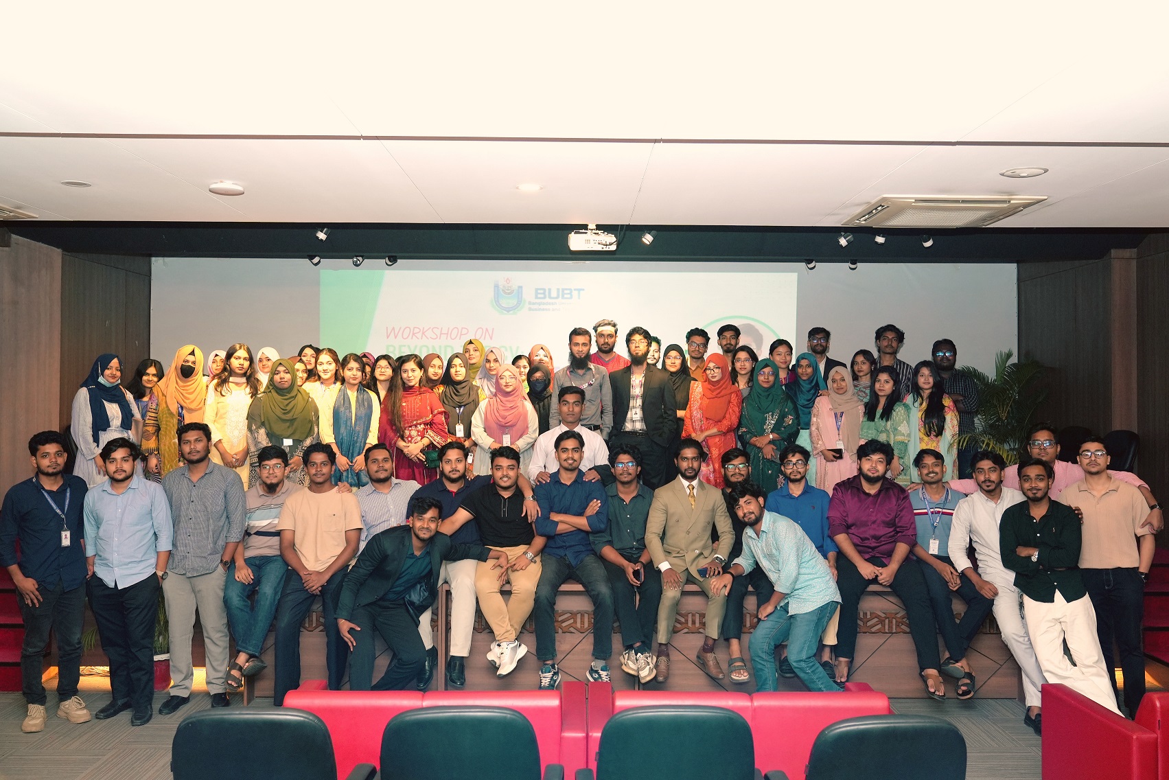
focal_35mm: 30
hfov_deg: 61.9
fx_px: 974
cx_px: 584
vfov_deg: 43.6
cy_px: 390
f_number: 4
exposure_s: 1/100
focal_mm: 30
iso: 800
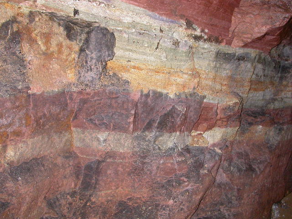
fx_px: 321
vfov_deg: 37.7
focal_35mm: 38
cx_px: 146
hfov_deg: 49.0
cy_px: 110
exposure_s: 1/60
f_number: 2.6
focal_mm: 7.85
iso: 200
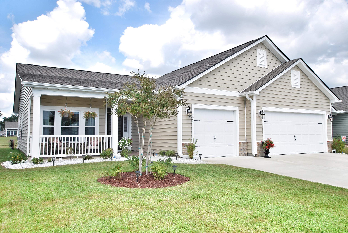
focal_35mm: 30
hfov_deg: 61.9
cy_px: 116
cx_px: 174
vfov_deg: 43.7
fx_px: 290
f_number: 7.1
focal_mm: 20
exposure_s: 1/200
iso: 100
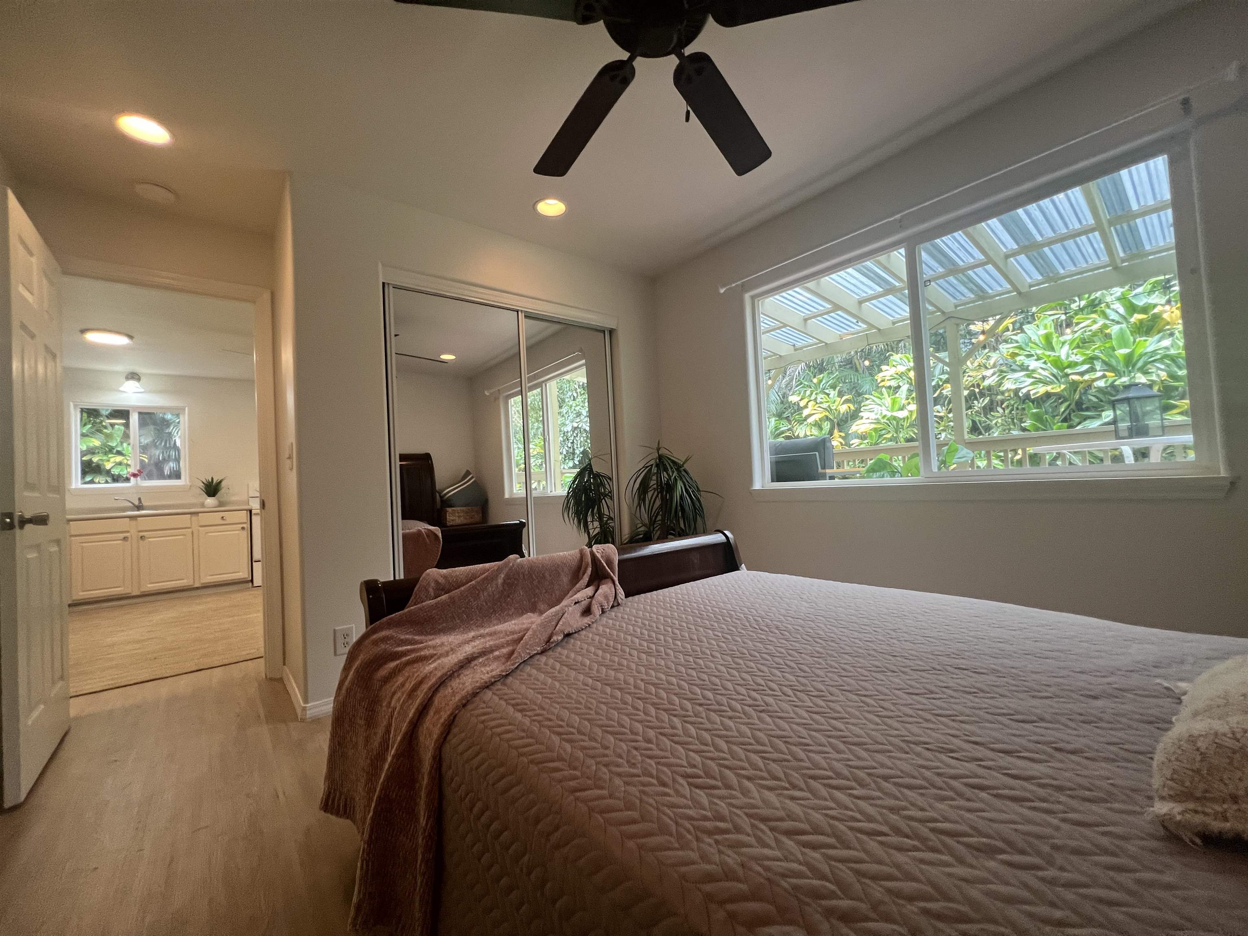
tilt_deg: +1.3
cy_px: 468
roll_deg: +2.5
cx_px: 624
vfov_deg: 89.9
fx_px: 469
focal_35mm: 13
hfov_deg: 106.2
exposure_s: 1/120
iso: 250
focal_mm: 1.57
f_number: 1.8
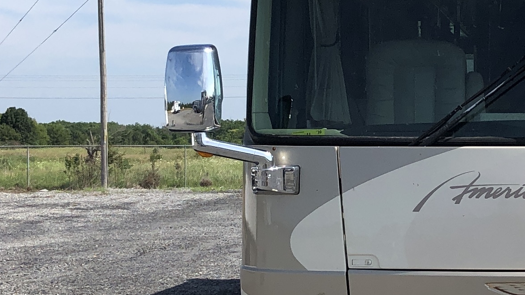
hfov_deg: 19.8
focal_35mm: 105
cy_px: 153
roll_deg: +0.5
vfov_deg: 11.5
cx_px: 523
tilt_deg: -0.4
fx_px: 1462
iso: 20
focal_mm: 3.99
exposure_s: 1/2183
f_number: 1.8
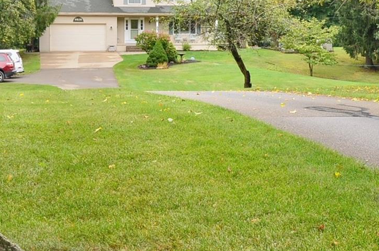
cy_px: 90
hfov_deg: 22.8
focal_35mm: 89
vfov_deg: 15.2
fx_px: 940
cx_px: 176
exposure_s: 1/60
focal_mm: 21
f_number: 10
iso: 400
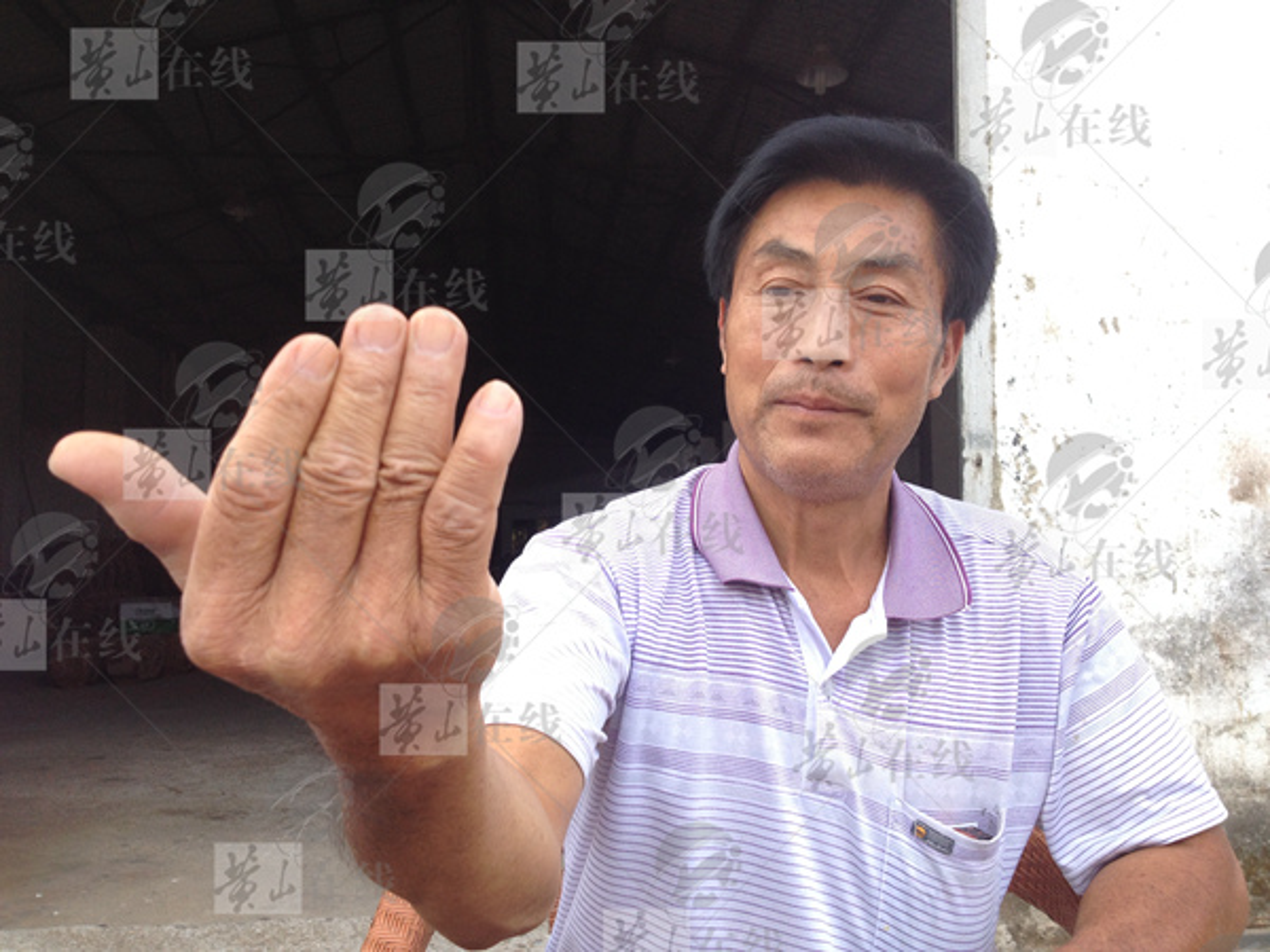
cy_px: 476
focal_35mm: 35
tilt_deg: +2.1
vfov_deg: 40.7
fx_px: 1284
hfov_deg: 52.6
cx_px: 635
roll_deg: +1.5
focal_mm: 4.28
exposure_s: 1/166
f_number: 2.4
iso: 50
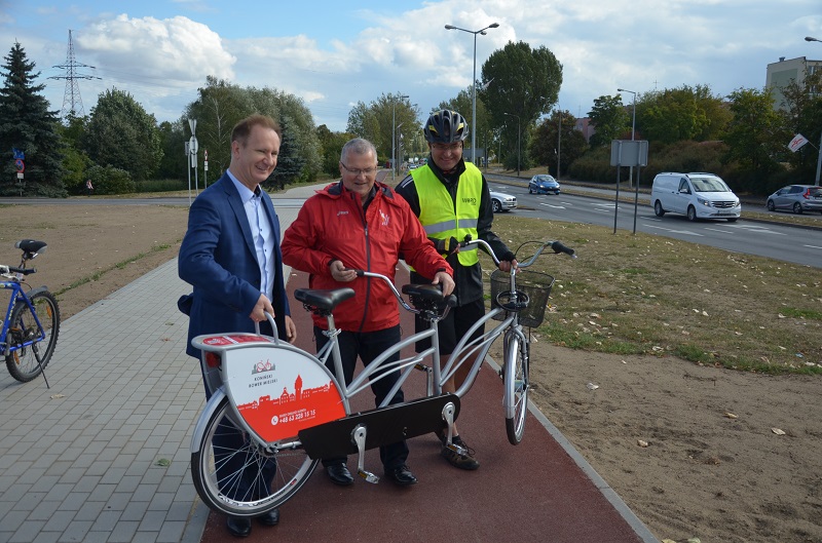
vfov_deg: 39.8
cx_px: 411
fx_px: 752
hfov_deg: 57.3
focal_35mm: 33
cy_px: 272
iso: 200
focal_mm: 22
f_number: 3.8
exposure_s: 1/1250
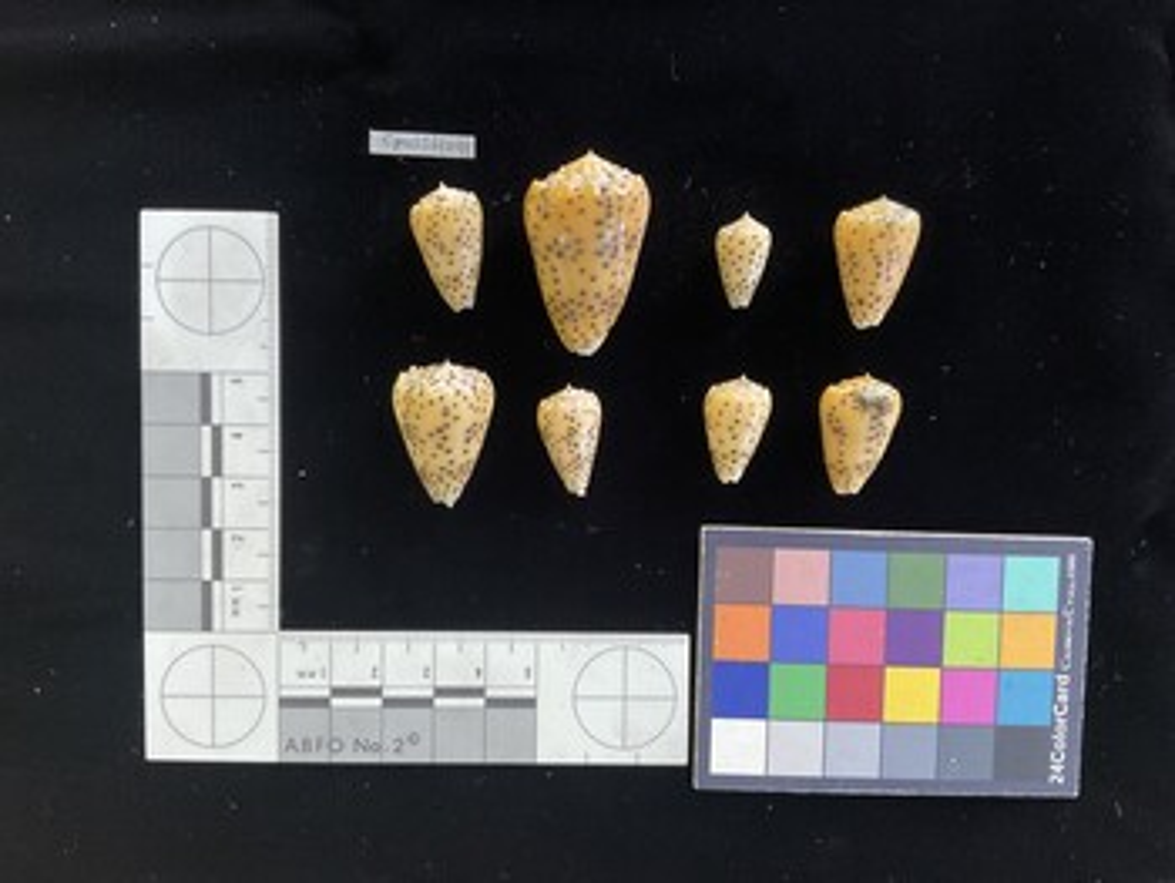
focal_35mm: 29
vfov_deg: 48.3
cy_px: 442
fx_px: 985
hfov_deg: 61.6
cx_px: 588
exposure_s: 1/40
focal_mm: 3
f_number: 1.8
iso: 200
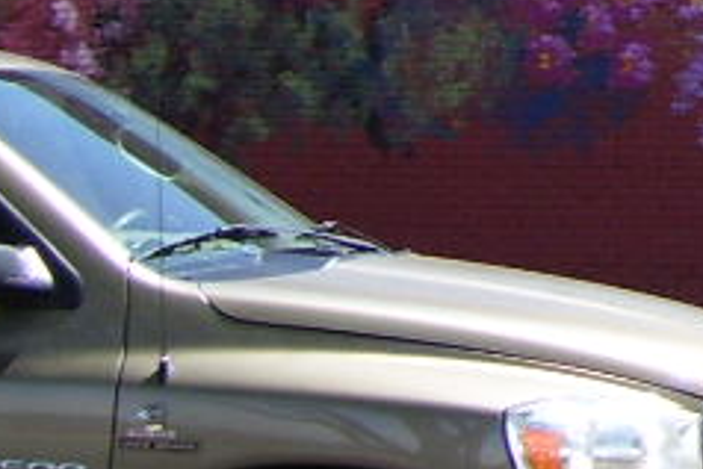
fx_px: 3791
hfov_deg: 10.0
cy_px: -372
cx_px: 1309
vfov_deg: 6.9
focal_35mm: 194
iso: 80
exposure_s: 1/500
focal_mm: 6
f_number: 2.7
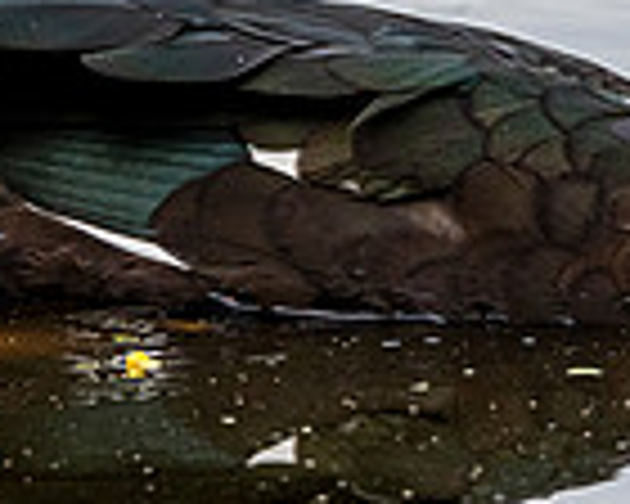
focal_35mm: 3688
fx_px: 68765
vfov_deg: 0.4
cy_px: 223
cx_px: 418
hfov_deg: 0.5
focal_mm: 850
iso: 1250
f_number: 8
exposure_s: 1/1000
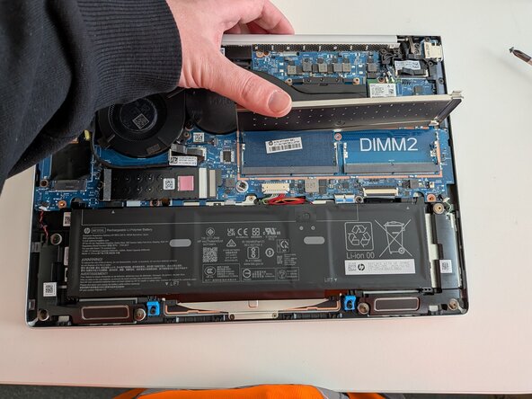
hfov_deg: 71.6
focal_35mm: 24
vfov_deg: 56.8
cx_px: 266
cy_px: 200
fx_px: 369
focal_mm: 4.53
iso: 34
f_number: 1.7
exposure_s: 1/100
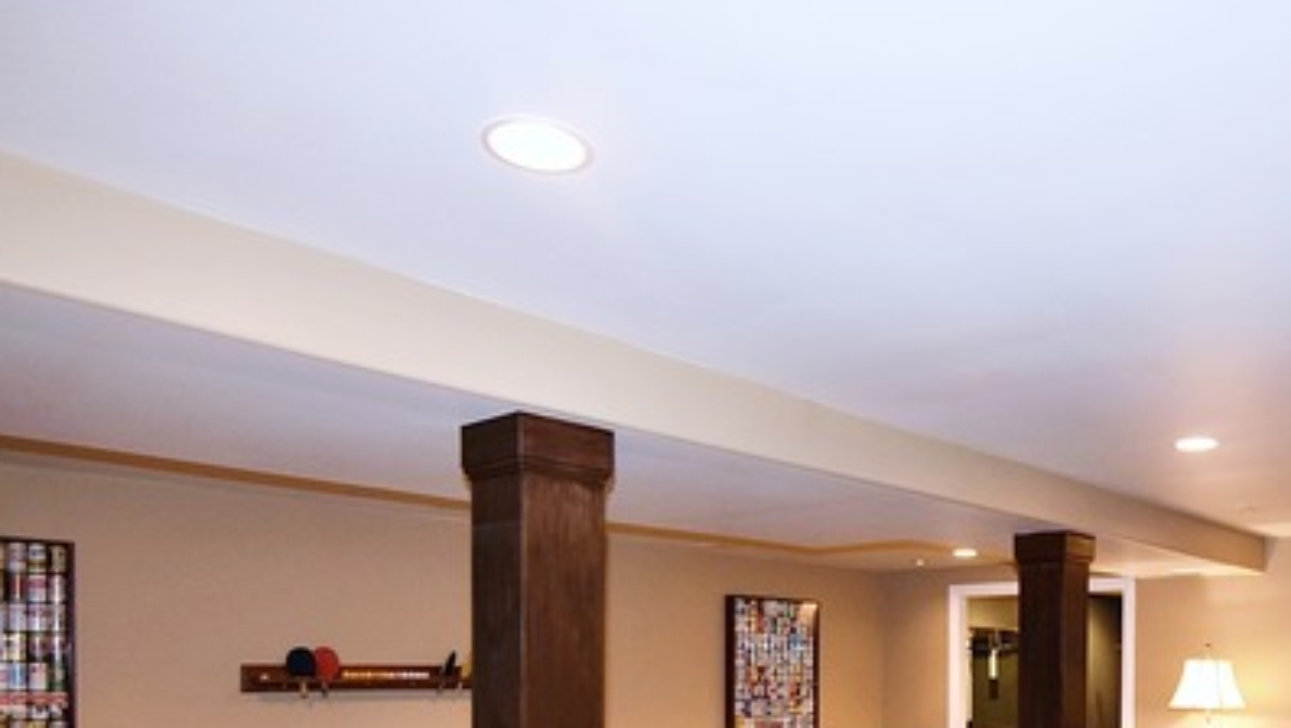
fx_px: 954
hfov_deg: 65.3
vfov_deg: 38.4
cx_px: 914
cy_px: 681
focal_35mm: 28
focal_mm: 11
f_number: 2.8
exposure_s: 1/60
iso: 1100
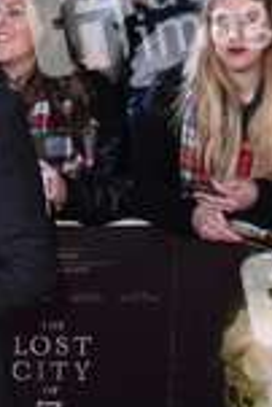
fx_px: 1741
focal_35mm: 154
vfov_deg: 13.1
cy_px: 418
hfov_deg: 8.8
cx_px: -79
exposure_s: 1/250
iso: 400
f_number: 5.6
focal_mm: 58
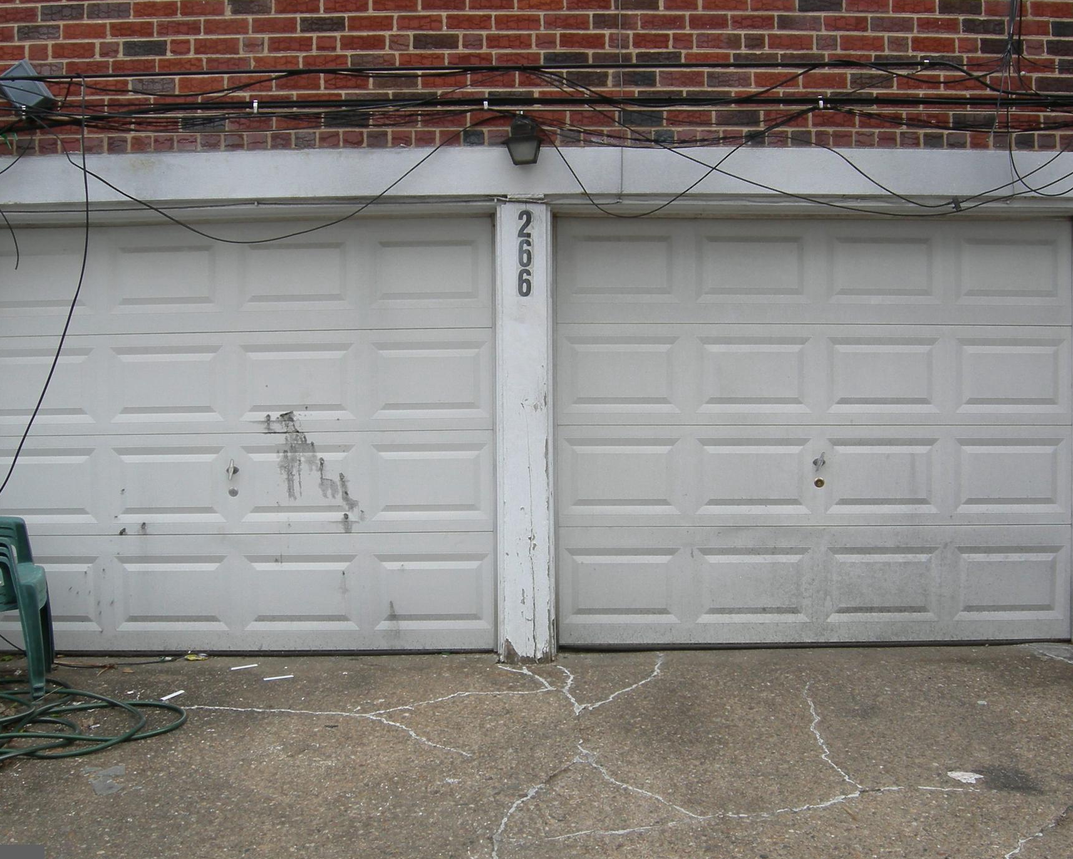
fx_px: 1334
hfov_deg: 43.8
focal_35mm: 42
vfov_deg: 35.7
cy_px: 415
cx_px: 529
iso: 64
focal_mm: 7.5
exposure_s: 1/172
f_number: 4.8
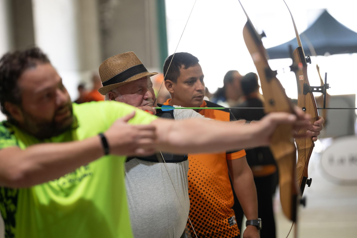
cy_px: 121
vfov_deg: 9.8
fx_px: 1388
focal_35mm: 140
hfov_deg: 14.7
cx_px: 180
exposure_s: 1/250
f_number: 2.8
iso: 1000
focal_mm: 135
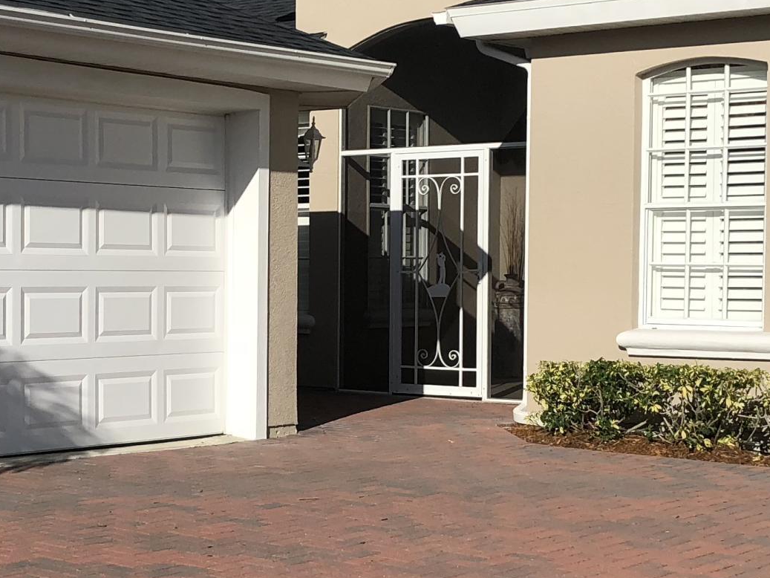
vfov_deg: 18.2
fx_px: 1802
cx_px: 301
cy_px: 328
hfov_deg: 24.1
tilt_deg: -2.4
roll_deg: -0.7
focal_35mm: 81
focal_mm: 4
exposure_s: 1/3003
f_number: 1.8
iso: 20
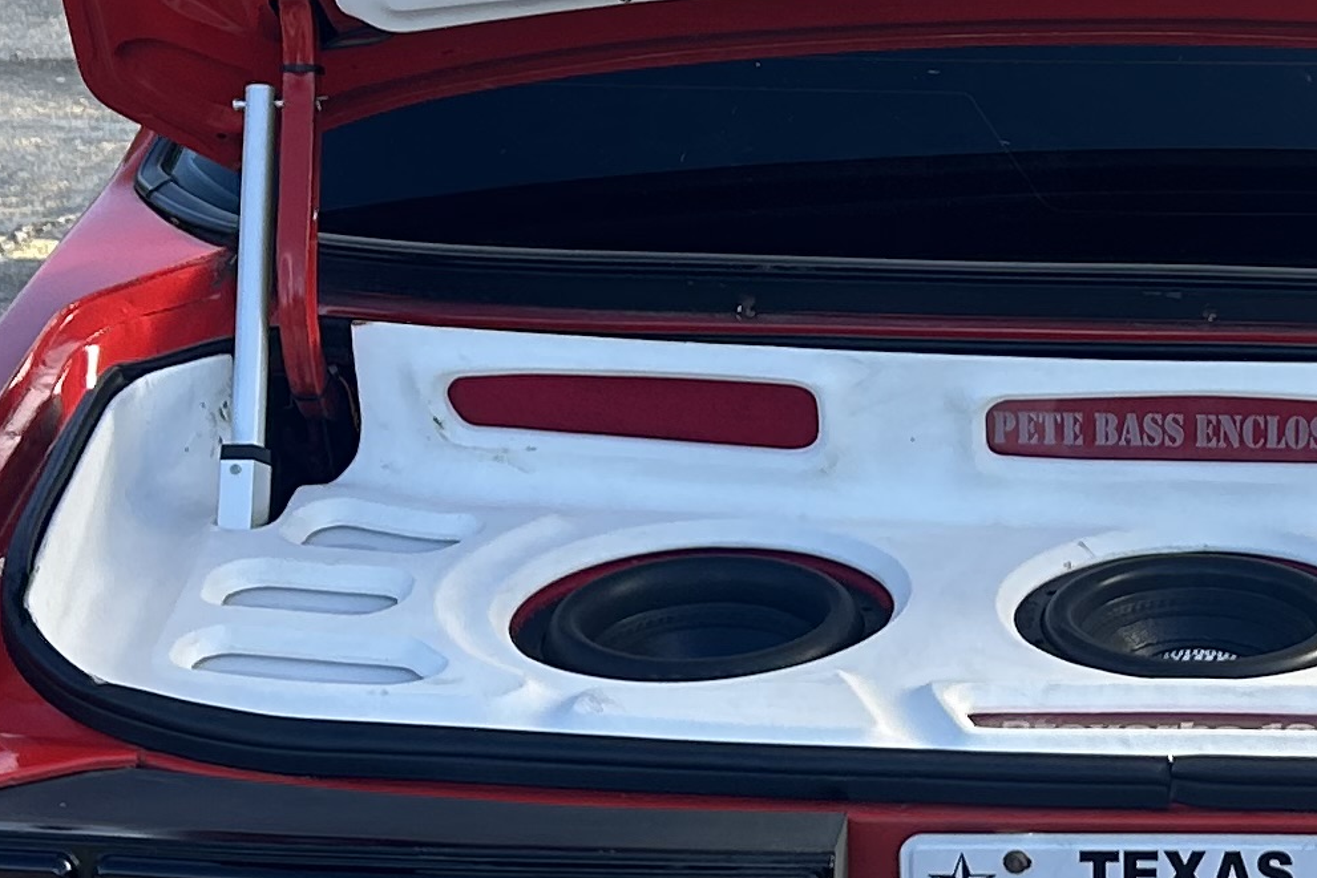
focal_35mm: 110
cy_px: 483
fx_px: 4024
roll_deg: -1.2
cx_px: 1326
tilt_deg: -16.7
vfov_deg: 12.5
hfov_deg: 18.1
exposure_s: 1/827
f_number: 1.5
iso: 50
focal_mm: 5.7
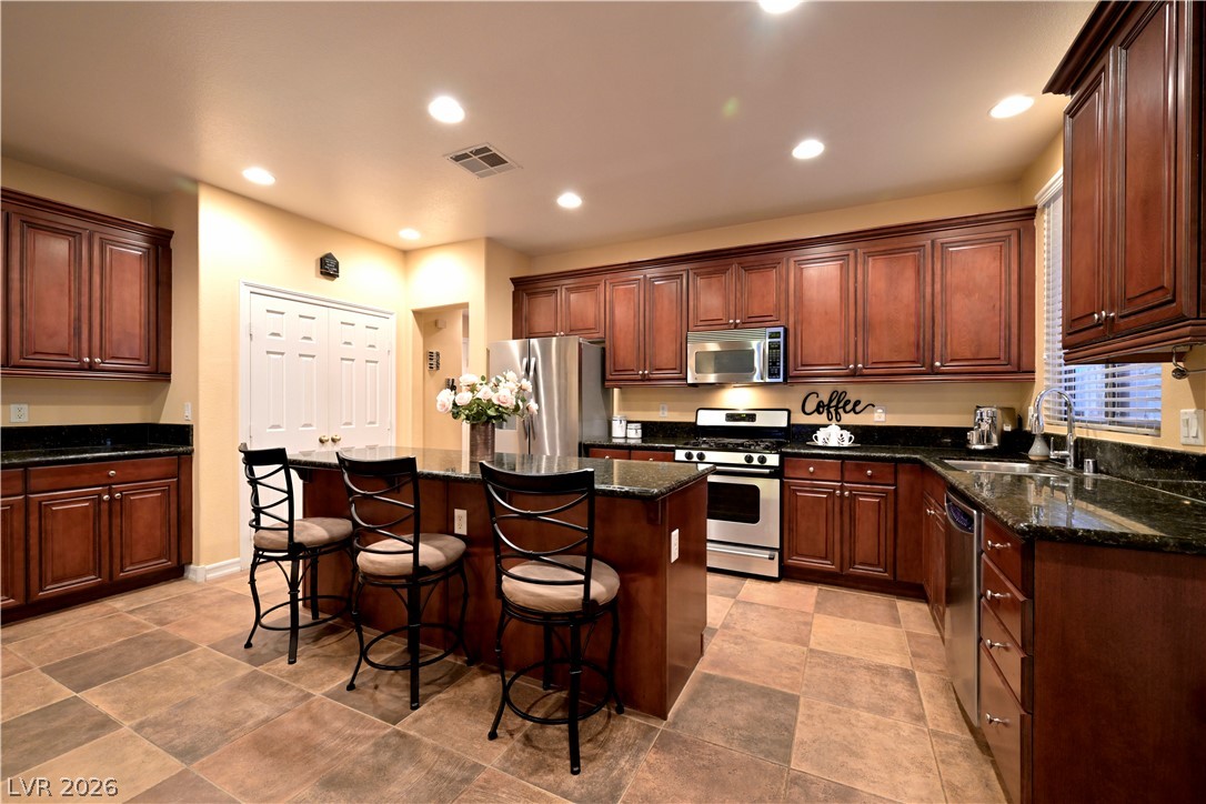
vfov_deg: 77.3
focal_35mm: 15
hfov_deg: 100.4
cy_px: 402
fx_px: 502
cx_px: 603
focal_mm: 15
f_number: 8
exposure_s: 1/2.5
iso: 500
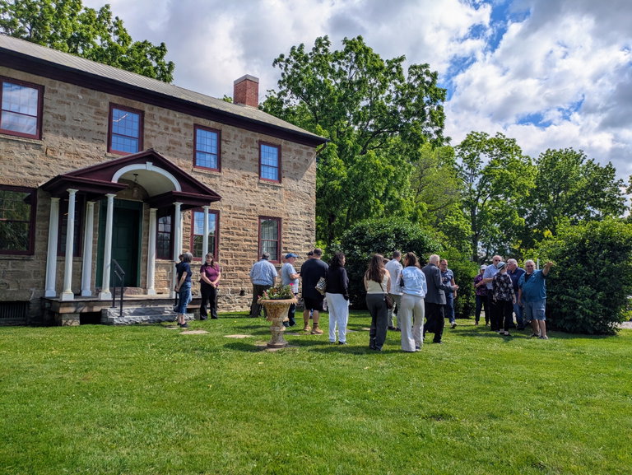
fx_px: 457
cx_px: 316
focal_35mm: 25
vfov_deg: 54.9
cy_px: 238
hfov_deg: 69.4
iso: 48
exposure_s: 1/3953
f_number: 1.89
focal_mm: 5.43
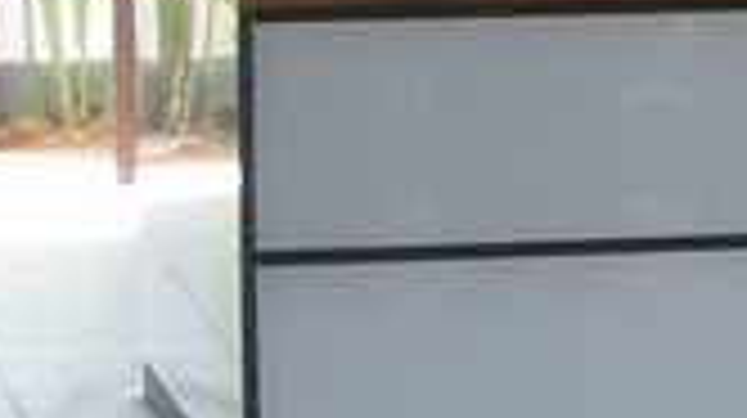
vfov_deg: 4.4
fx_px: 5462
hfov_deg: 7.3
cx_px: 1809
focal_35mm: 276
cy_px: -202
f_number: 2.8
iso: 64
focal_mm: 5.7
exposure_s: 1/76.4
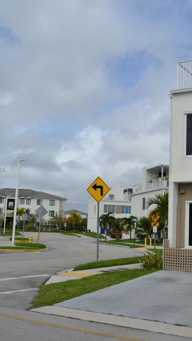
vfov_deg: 47.4
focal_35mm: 43
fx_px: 389
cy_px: 170
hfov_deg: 27.1
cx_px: 160
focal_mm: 18
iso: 100
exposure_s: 1/320
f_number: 9
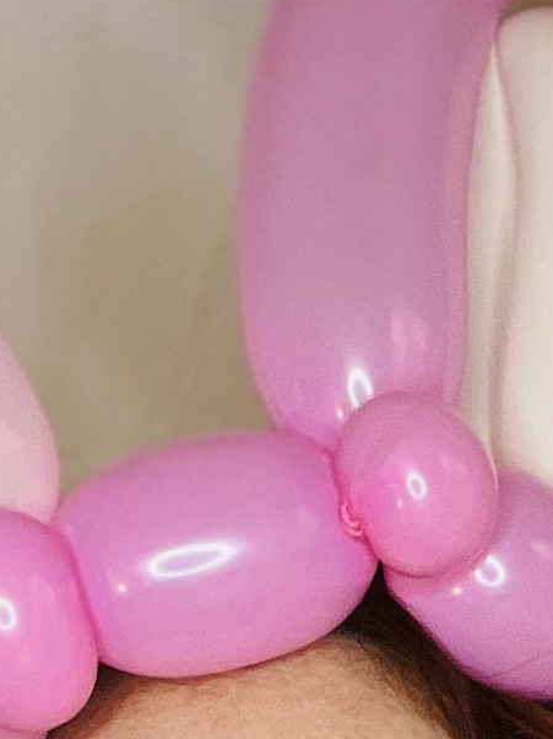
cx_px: 833
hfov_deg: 9.4
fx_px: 3283
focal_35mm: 154
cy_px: 1751
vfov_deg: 10.9
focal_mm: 2.71
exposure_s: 1/50
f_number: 2.2
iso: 200
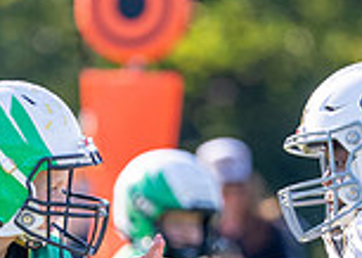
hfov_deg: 2.1
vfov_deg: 1.5
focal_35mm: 941
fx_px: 9666
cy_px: 325
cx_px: 111
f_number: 2.8
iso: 250
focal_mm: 185
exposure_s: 1/2500
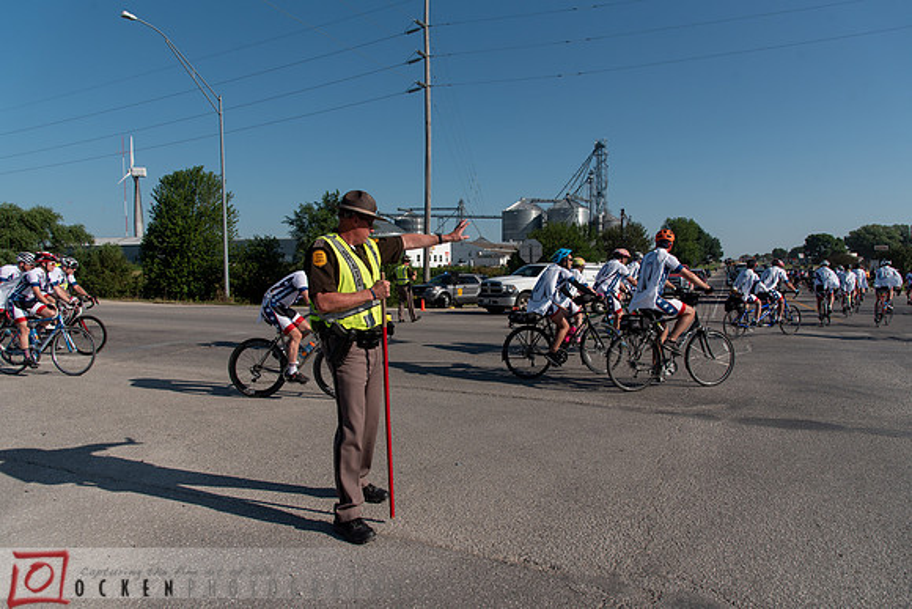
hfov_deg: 73.7
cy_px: 304
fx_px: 608
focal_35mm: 24
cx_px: 456
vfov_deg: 53.2
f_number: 6.3
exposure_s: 1/1600
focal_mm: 24
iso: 200
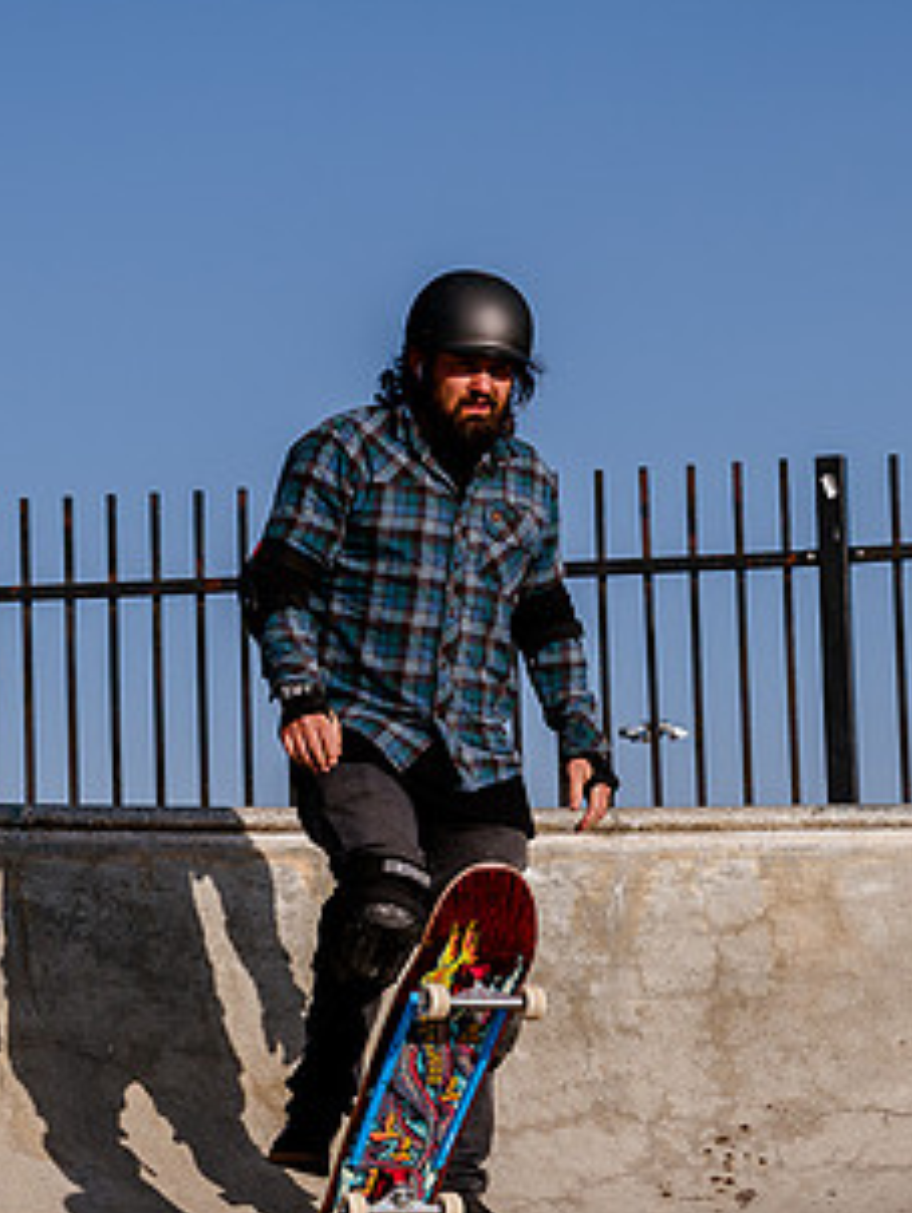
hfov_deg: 9.2
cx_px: 319
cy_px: 584
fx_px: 5648
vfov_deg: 12.3
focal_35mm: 161
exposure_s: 1/500
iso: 200
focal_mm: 78
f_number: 10
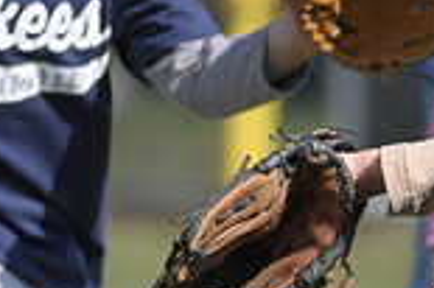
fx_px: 13512
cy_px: 438
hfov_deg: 1.8
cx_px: 633
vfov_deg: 1.2
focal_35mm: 1122
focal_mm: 200
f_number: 4
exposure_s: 1/2500
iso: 400
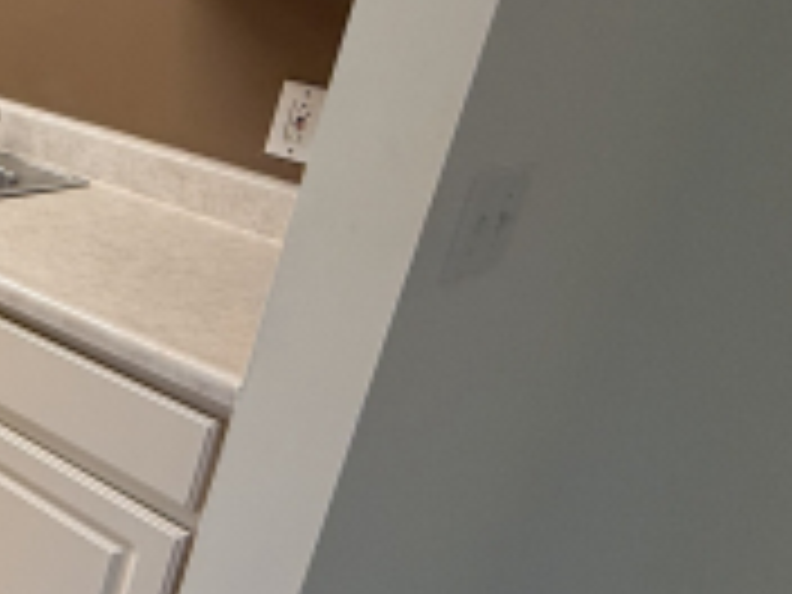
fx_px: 1213
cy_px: 171
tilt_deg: -18.3
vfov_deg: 27.3
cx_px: -547
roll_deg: -2.8
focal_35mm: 53
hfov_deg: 23.6
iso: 125
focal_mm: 2.22
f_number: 2.2
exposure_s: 1/120
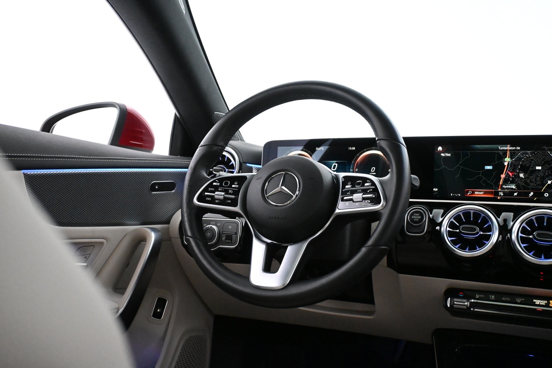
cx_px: 276
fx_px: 517
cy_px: 184
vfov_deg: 39.1
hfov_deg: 56.1
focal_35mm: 34
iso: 7200
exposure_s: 1/60
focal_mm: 22.5
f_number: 4
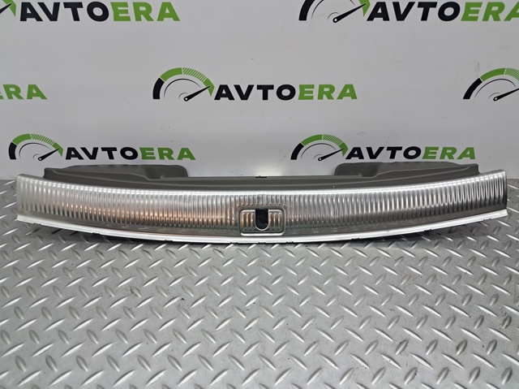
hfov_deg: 65.4
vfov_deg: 51.3
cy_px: 194
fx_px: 405
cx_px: 260
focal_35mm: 27
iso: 100
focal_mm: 4
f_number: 1.8
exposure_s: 1/60
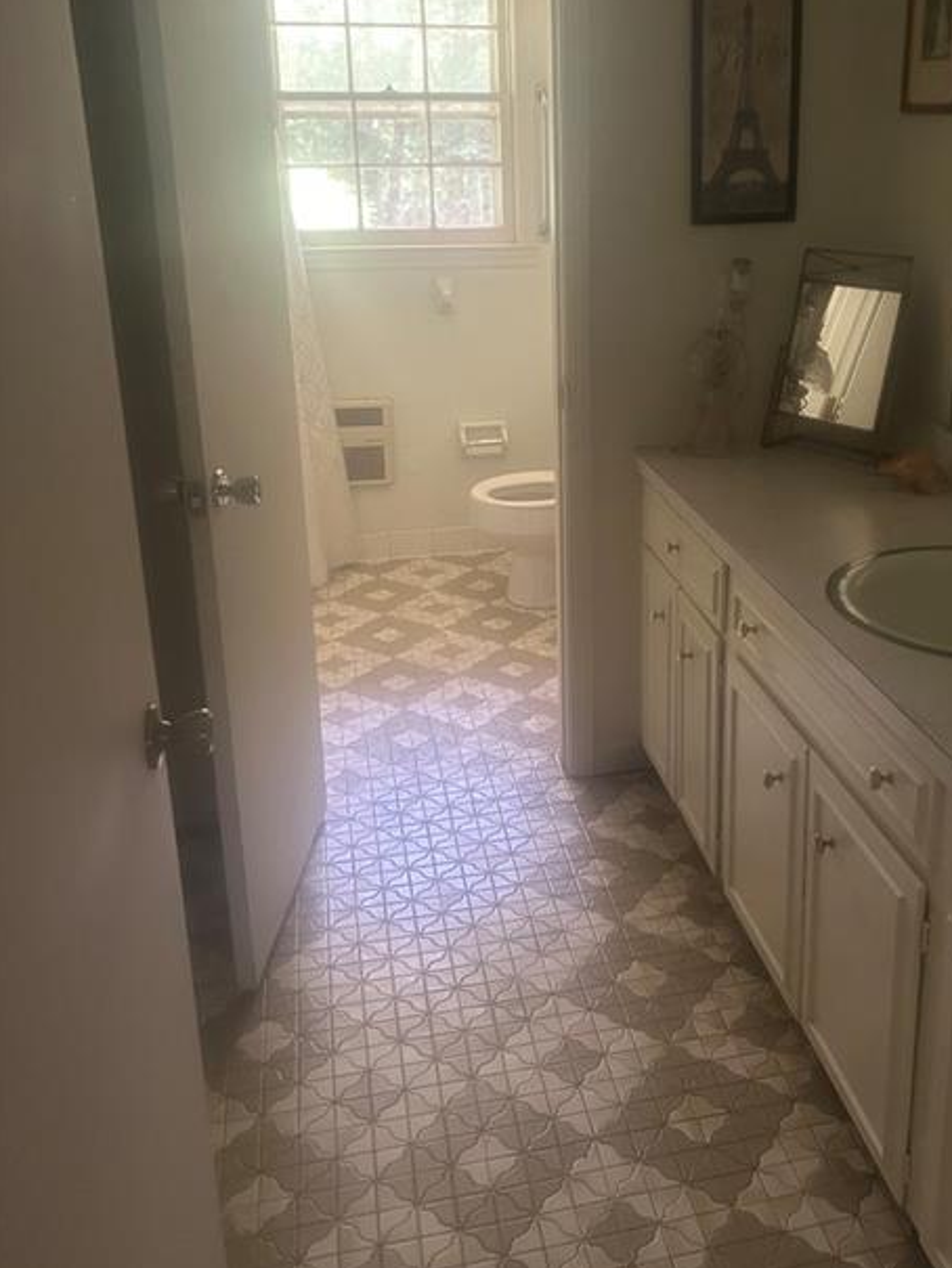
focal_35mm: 33
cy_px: 493
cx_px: 596
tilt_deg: -15.4
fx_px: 1210
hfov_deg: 42.6
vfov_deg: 54.8
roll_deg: -0.5
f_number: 1.5
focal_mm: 5.7
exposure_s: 1/60
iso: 250
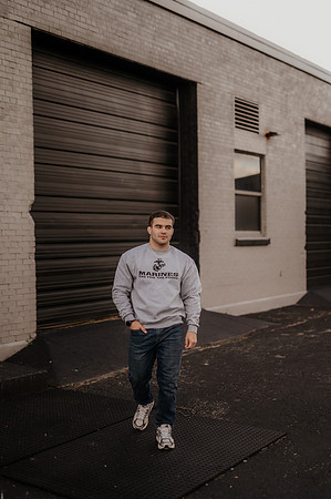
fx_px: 691
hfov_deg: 26.9
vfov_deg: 39.6
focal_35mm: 50
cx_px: 166
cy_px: 250
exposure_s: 1/2000
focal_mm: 50
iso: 250
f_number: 2
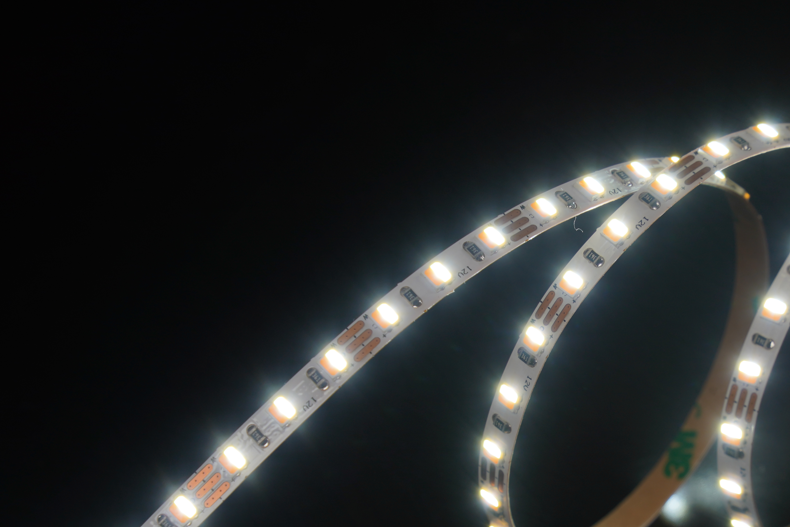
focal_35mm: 240
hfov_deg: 8.6
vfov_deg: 5.7
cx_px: 570
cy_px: 407
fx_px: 5266
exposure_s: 1/20
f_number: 14
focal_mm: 151
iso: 100
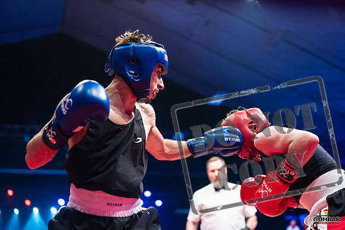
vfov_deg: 27.0
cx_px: 172
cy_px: 115
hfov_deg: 39.6
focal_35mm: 50
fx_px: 479
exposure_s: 1/1250
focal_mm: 50
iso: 3200
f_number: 2
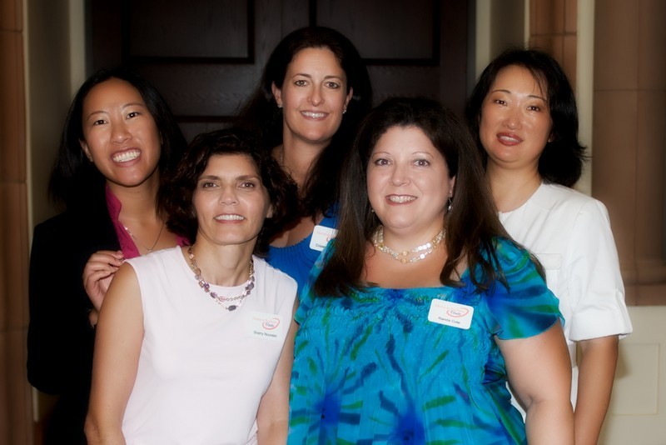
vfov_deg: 34.2
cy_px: 222
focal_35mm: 39
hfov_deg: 49.5
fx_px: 722
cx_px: 333
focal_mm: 26
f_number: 2.8
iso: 250
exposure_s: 1/200
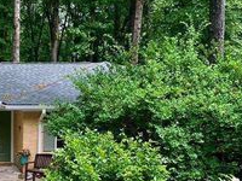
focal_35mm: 65
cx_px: -6
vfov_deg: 22.4
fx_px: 454
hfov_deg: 27.9
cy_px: 137
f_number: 1.6
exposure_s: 1/563
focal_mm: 5.1
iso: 50
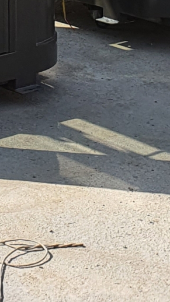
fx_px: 1123
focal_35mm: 140
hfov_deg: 8.6
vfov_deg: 14.0
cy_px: -203
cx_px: -6
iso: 50
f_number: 2.4
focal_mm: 4.3
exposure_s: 1/1392
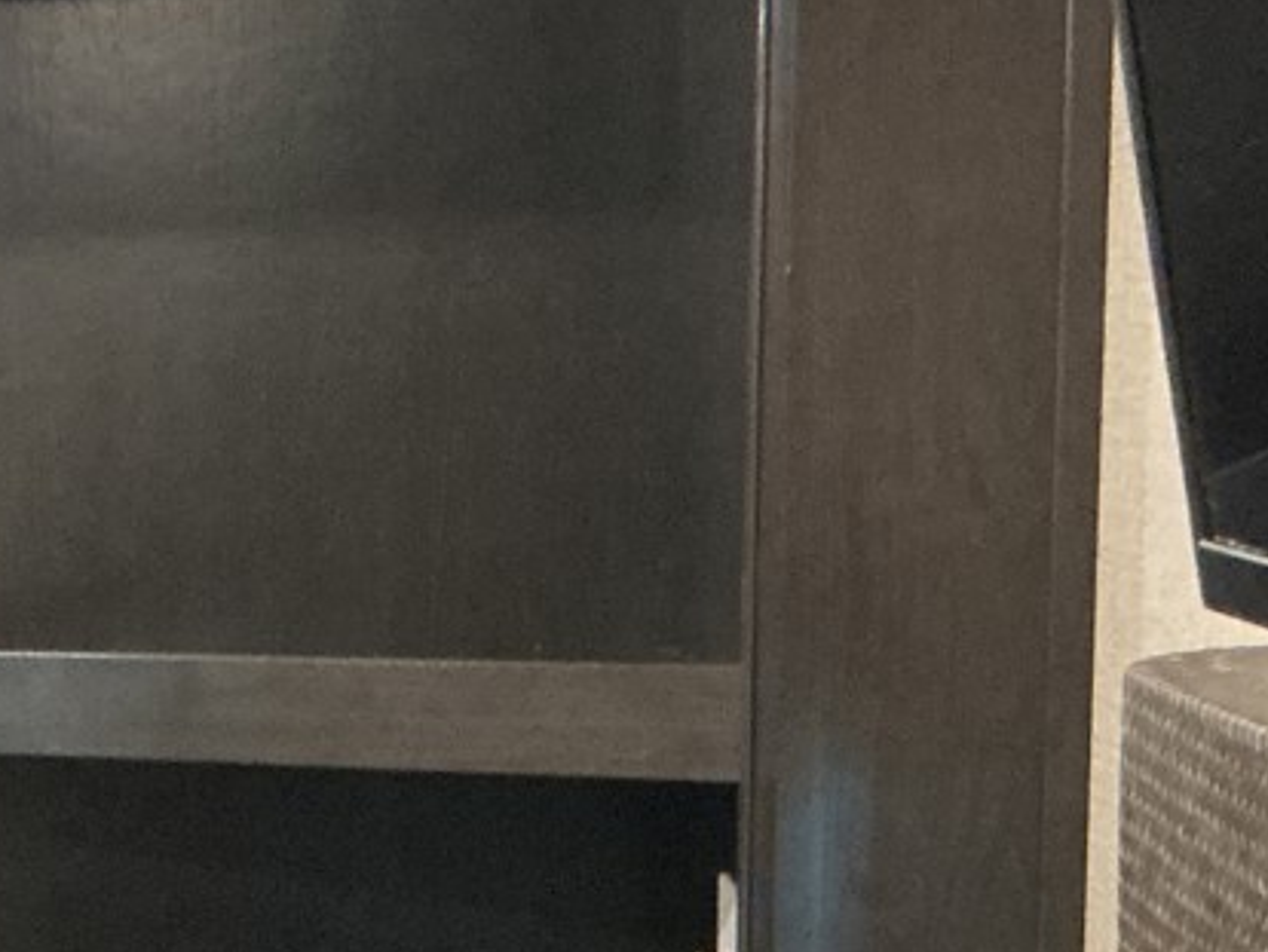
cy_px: 1090
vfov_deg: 13.0
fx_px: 4105
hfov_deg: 16.6
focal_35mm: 112
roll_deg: +1.4
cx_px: -386
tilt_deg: -9.9
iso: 400
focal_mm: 3
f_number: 1.8
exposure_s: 1/30
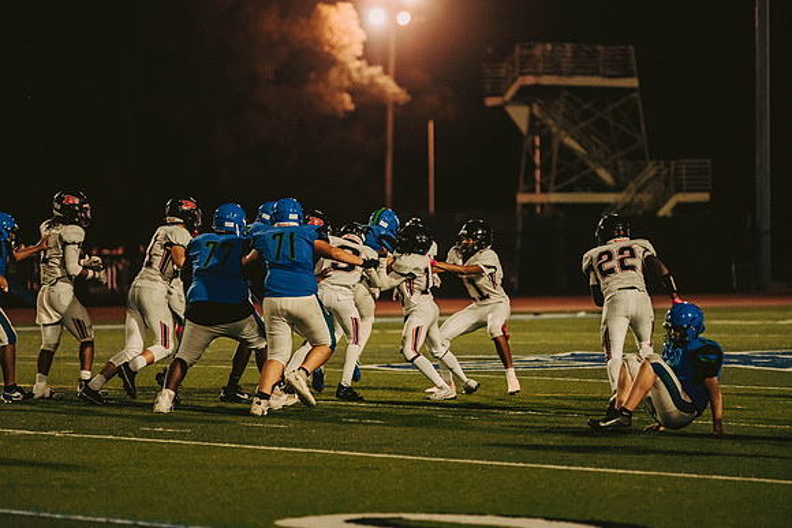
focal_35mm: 190
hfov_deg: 10.8
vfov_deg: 7.2
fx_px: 4181
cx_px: 396
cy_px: 264
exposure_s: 1/1000
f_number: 2.8
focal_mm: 190
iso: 2500
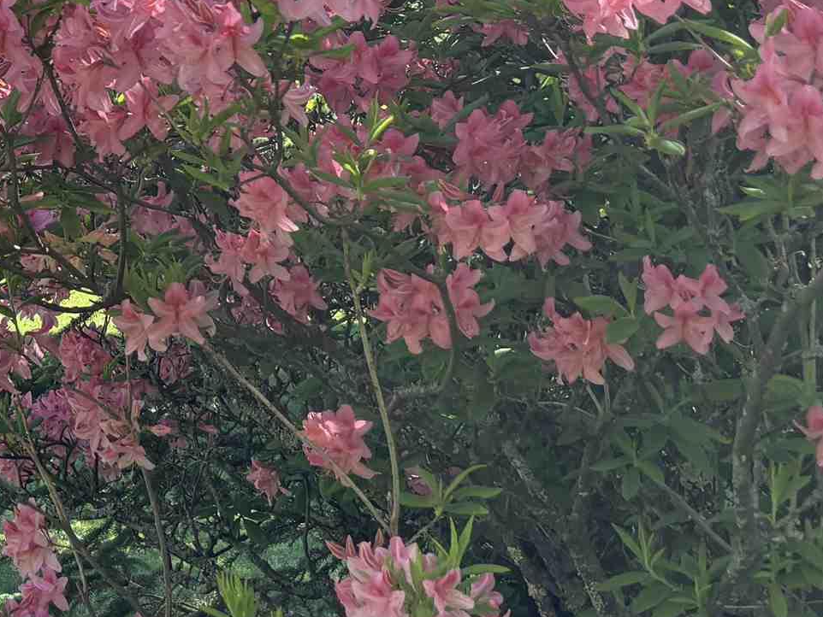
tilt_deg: -2.9
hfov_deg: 22.1
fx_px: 1974
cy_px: 146
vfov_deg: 17.7
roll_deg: +0.5
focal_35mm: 83
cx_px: -115
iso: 50
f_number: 1.6
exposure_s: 1/1016
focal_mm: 5.96
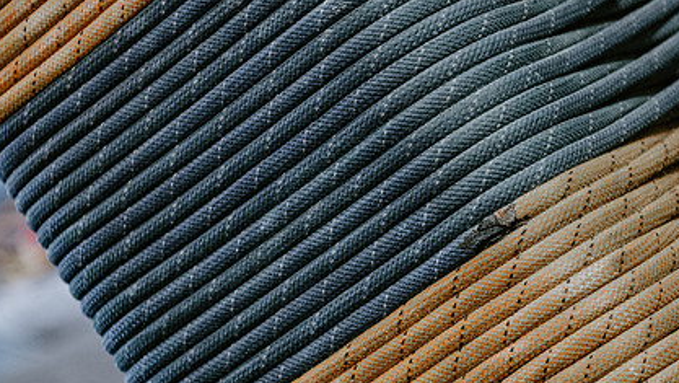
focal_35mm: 115
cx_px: 436
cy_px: 153
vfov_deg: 10.6
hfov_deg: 18.6
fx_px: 2071
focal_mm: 66
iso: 2000
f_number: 3.5
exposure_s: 1/250
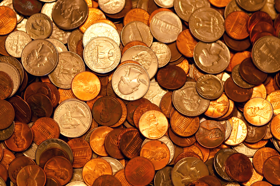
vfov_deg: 8.7
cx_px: 140
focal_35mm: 158
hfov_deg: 13.1
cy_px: 93
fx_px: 1224
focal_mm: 105
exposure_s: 1/8
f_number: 2.8
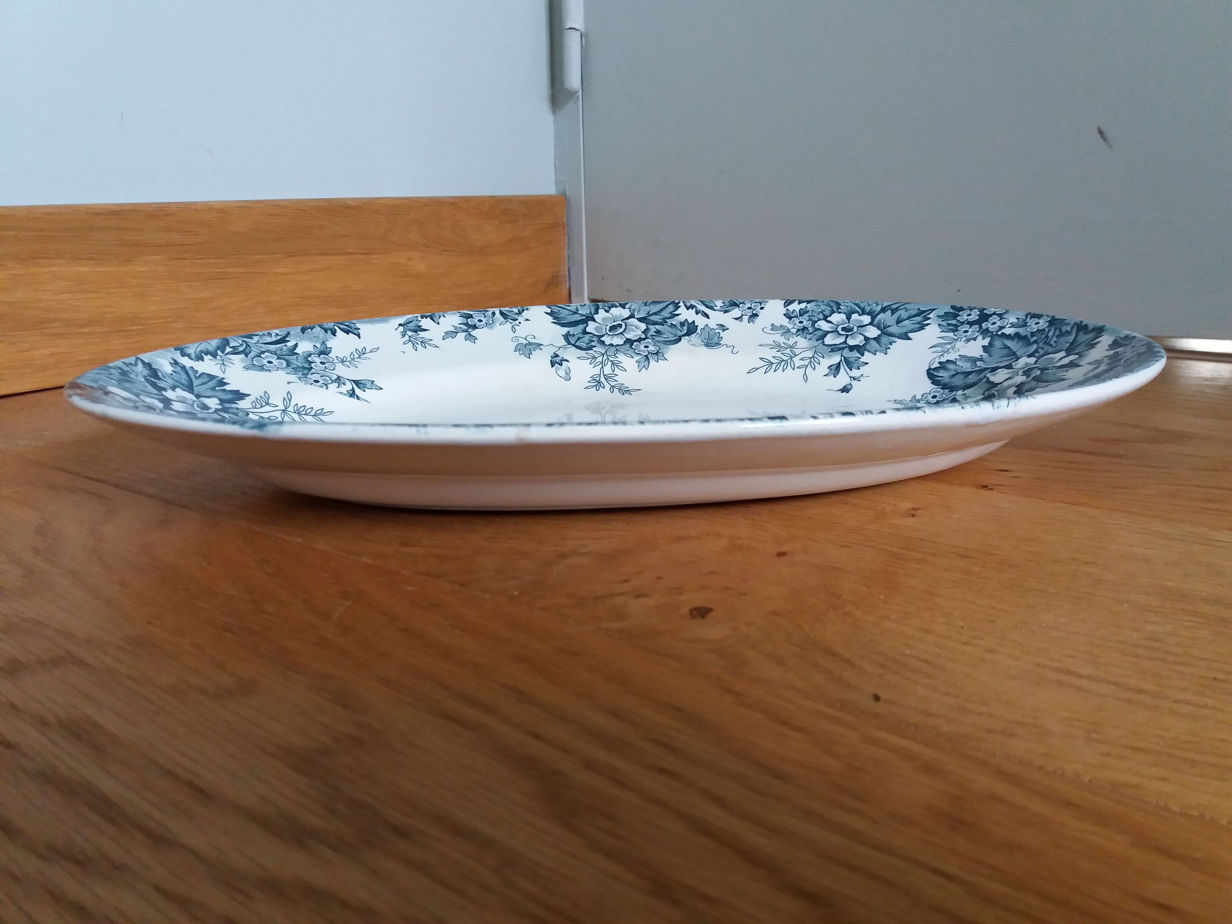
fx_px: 997
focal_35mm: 28
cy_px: 462
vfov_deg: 49.7
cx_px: 616
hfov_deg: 63.4
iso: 160
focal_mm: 3.7
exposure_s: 1/25
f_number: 1.9
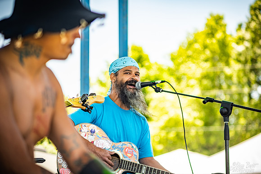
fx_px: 979
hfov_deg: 15.2
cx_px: 130
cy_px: 87
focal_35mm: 135
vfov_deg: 10.2
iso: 125
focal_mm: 135
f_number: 4
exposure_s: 1/160
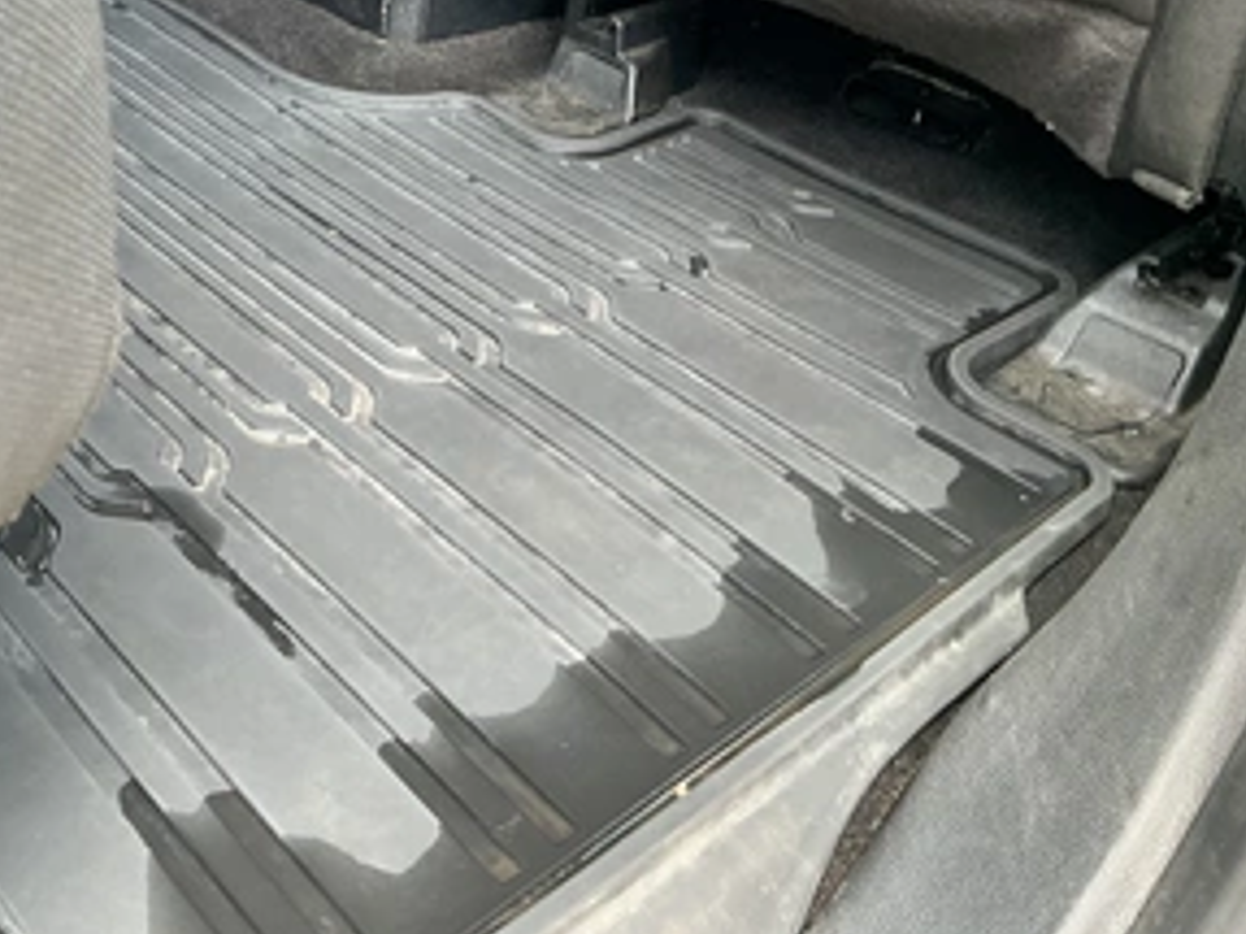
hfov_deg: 47.4
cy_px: 326
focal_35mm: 39
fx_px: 1403
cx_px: 465
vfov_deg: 36.5
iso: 80
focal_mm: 3
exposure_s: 1/60
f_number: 1.8
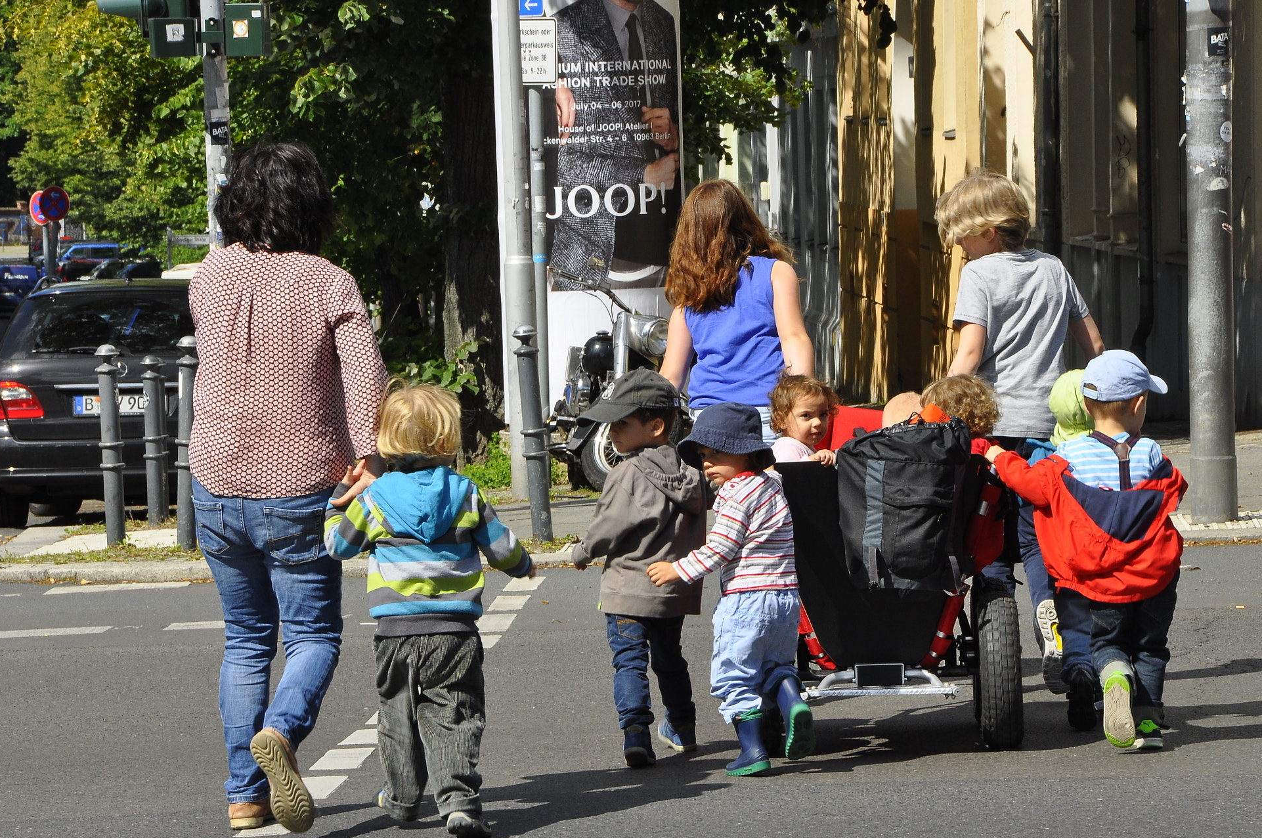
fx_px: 6266
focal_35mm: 179
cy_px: 436
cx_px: 653
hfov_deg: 11.5
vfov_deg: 7.6
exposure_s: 1/125
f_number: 20
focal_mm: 112
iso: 320
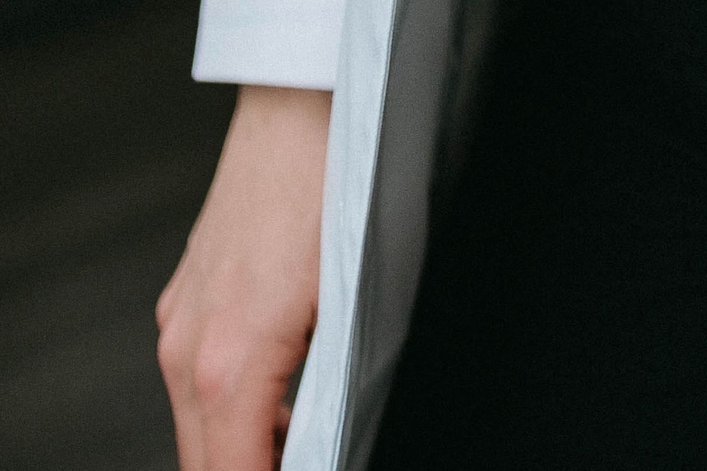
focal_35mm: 281
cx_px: 1208
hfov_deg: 7.2
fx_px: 5518
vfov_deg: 4.6
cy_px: -1101
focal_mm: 50
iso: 100
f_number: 1.4
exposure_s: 1/200
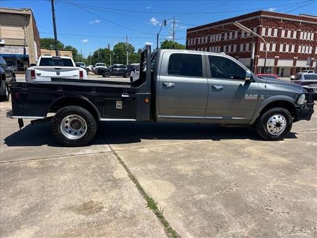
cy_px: 119
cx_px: 158
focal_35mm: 26
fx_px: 238
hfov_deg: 67.3
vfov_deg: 53.1
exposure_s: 1/4444
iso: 50
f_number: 1.5
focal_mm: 5.7
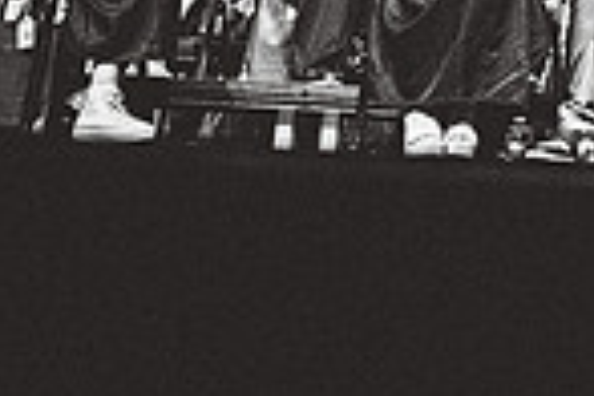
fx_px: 1567
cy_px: -354
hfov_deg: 17.7
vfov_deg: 12.8
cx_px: 1038
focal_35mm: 95
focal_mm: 24
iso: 2500
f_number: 2.8
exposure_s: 1/160
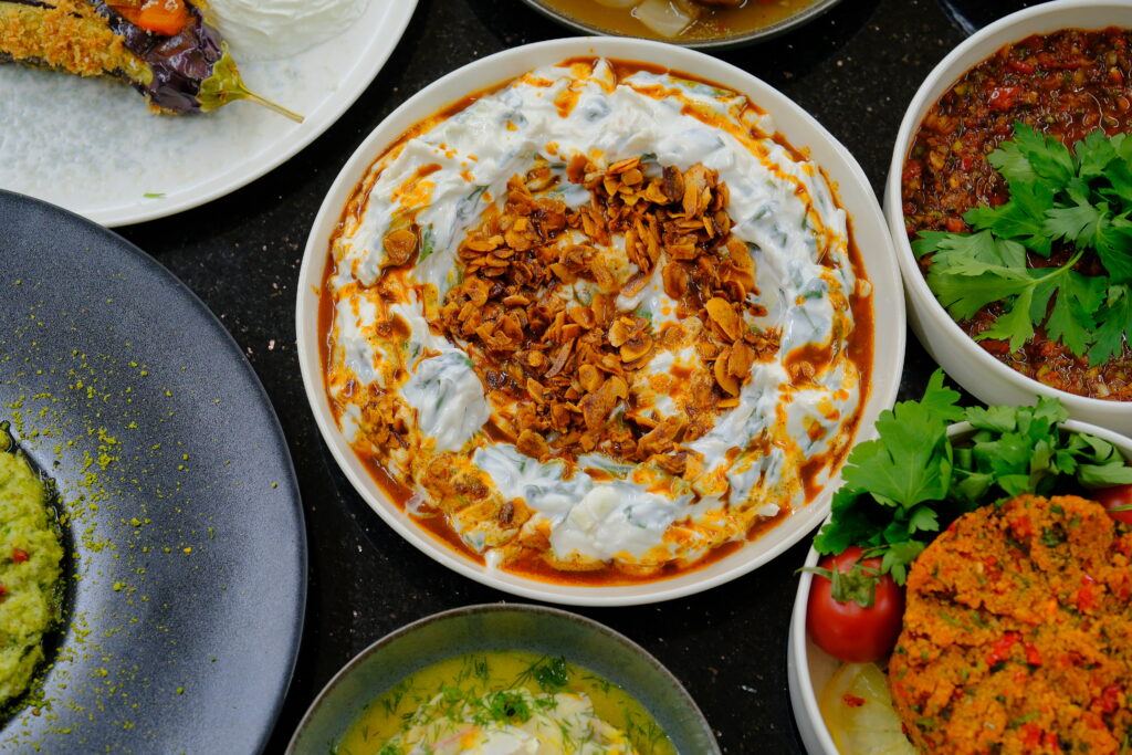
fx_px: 2359
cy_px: 378
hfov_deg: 27.0
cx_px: 566
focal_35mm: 75
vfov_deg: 18.2
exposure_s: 1/80
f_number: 4
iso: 1000
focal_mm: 50
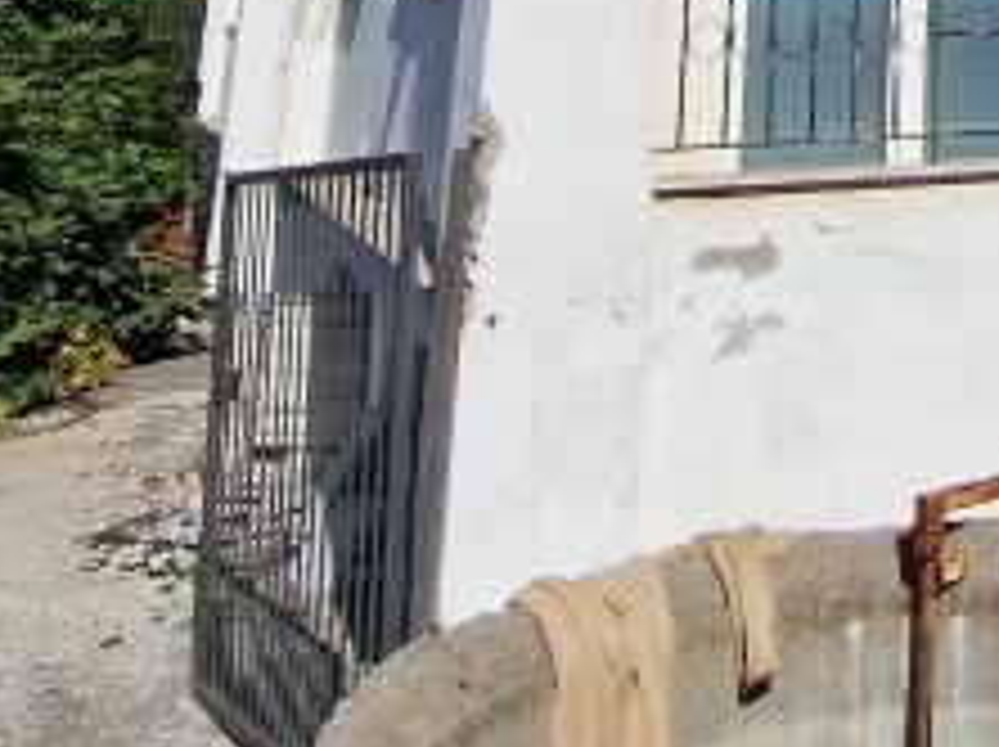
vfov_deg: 19.0
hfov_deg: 28.0
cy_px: -572
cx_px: 1215
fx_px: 1730
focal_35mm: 60
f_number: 2.2
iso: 50
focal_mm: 2.2
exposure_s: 1/7648
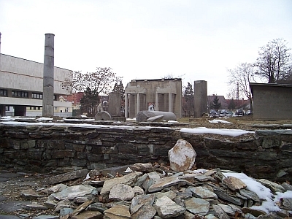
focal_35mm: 34
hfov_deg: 54.0
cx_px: 146
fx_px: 287
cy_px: 110
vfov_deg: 41.8
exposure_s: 1/350
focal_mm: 5.6
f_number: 2.7
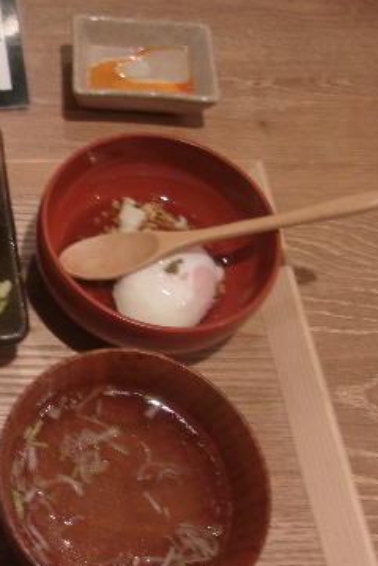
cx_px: -65
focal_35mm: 50
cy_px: 323
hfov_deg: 24.7
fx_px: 786
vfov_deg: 39.5
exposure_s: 1/38
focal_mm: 4.9
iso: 80
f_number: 3
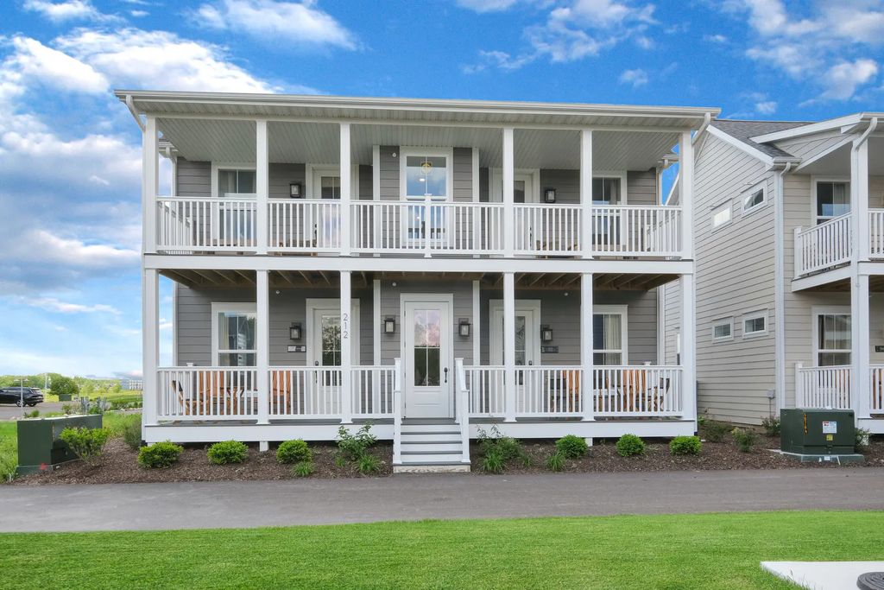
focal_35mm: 22
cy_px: 295
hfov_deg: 78.6
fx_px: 540
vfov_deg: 57.2
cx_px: 442
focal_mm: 14.5
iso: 160
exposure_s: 1/30
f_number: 18
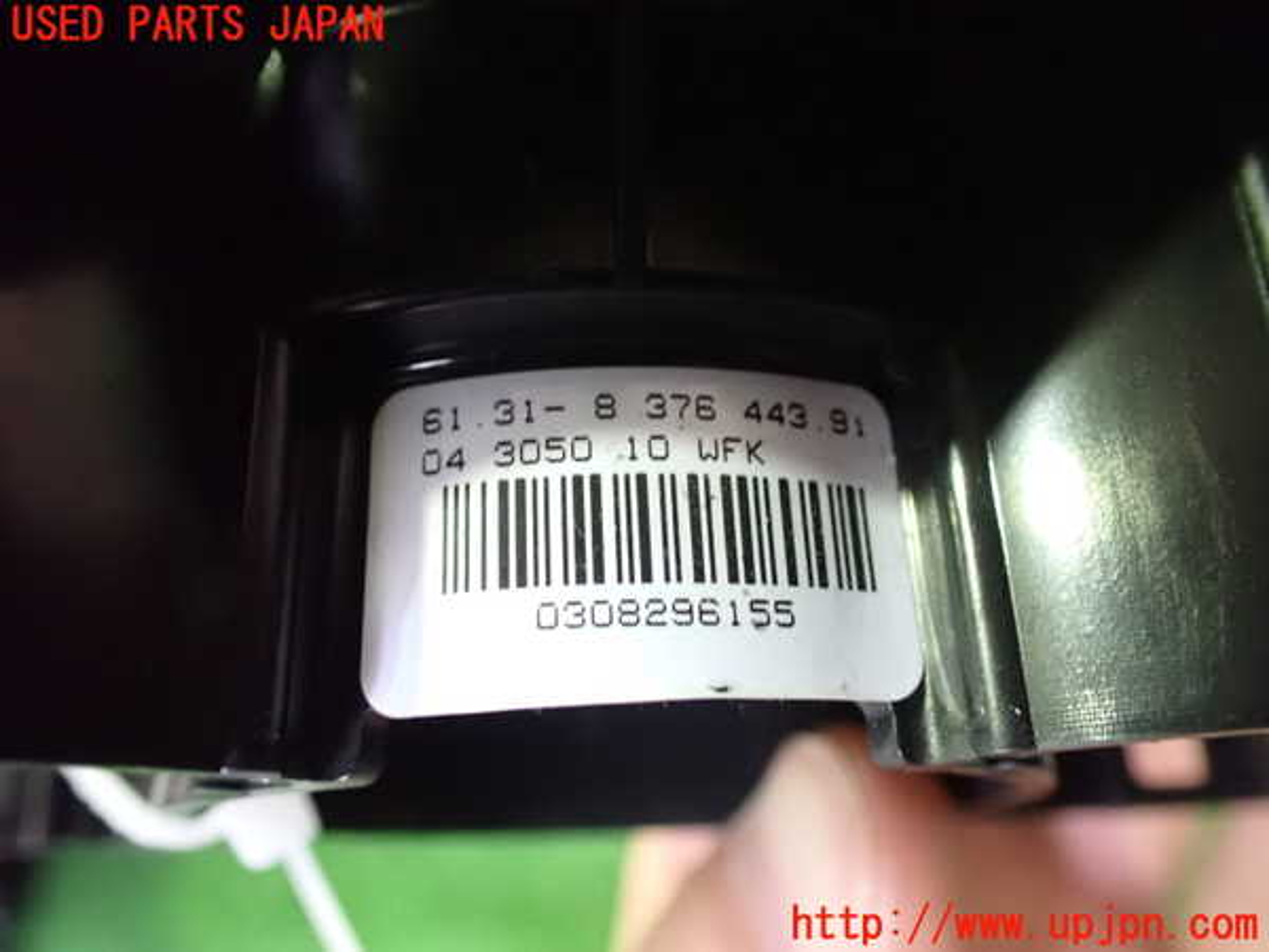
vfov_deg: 46.8
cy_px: 476
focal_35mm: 30
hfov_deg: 60.0
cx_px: 634
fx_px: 1100
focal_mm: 5.4
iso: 1600
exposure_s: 1/25
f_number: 2.3
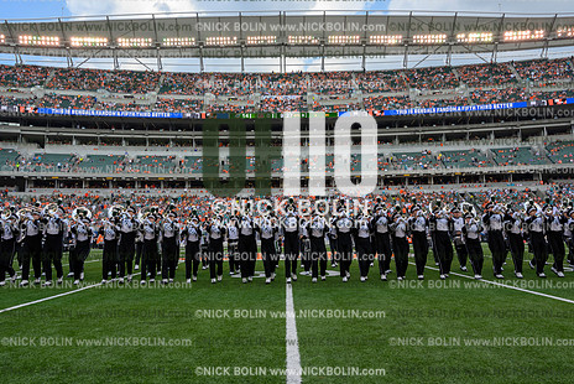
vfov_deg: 43.6
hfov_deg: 61.9
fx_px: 479
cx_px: 289
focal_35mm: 30
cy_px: 170
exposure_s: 1/125
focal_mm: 24
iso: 80
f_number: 7.1
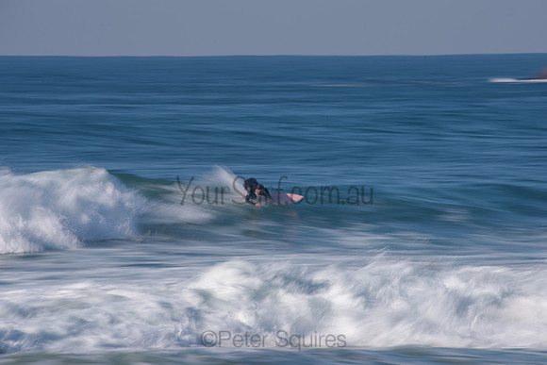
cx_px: 274
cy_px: 182
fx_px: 7599
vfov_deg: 2.8
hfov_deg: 4.1
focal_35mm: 500
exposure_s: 1/13
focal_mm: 500
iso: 31
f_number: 16
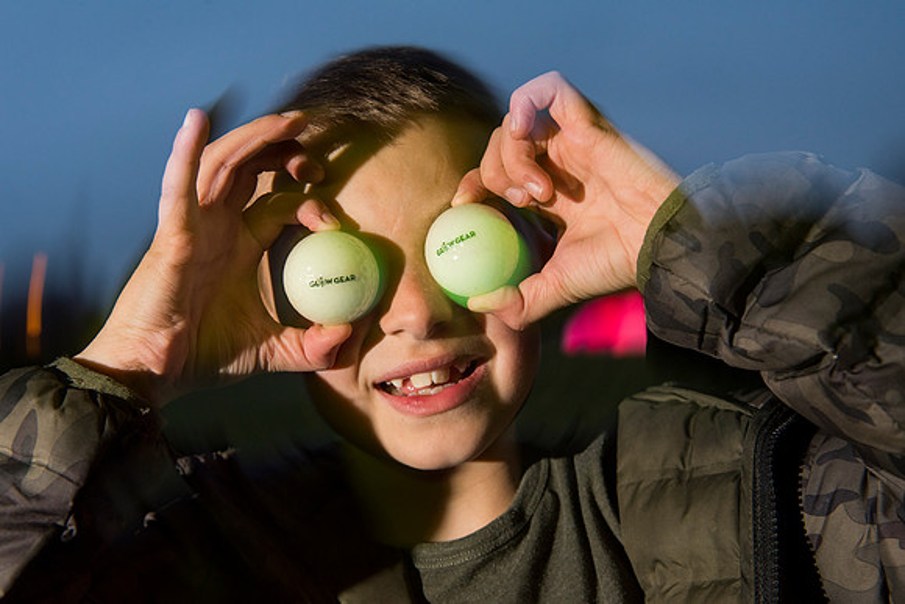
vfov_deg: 35.1
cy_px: 302
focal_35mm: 38
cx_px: 452
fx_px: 955
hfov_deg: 50.7
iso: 1000
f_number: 6.3
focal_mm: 38
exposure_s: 1/10
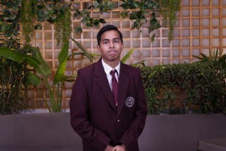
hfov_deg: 46.4
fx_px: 264
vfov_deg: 31.9
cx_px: 113
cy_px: 76
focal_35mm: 42
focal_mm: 28
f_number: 5
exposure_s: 1/125
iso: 500
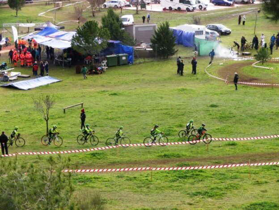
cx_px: 140
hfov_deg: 18.4
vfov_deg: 13.8
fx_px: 862
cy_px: 105
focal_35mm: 107
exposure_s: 1/80
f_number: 5.1
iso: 80
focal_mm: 19.1
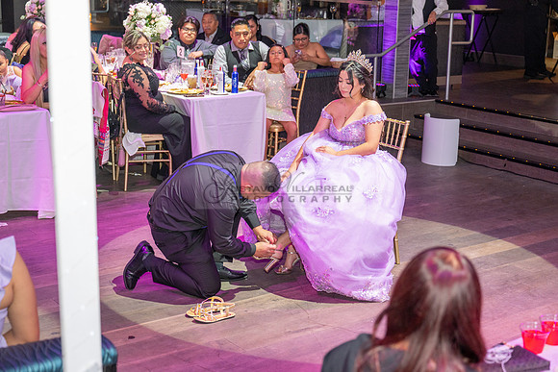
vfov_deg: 23.8
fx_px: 884
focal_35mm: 57
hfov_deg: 35.0
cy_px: 186
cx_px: 279
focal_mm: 57
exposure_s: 1/125
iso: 1000
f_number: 4
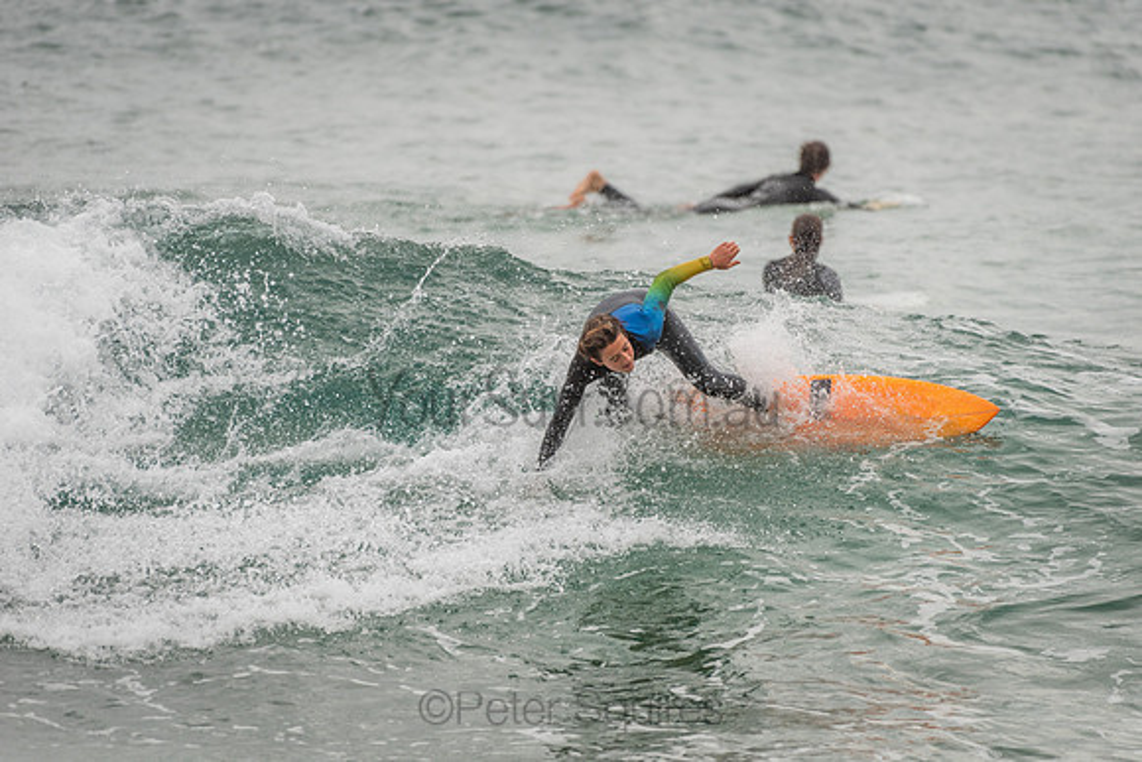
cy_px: 381
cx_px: 571
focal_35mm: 500
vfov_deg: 2.8
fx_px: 15864
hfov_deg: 4.1
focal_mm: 500
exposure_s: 1/2000
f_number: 5.6
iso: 320
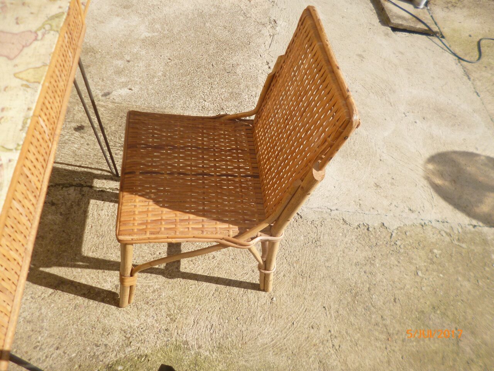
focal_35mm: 24
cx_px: 247
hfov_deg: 71.6
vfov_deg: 56.8
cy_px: 186
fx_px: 343
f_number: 9
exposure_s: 1/160
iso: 100
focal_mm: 4.3
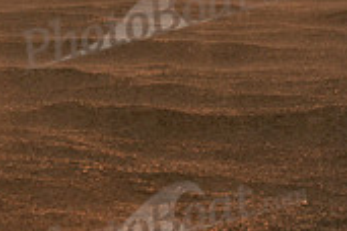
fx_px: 2785
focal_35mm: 289
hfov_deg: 7.1
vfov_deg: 4.7
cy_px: -117
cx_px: 414
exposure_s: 1/500
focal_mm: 85
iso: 400
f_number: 10
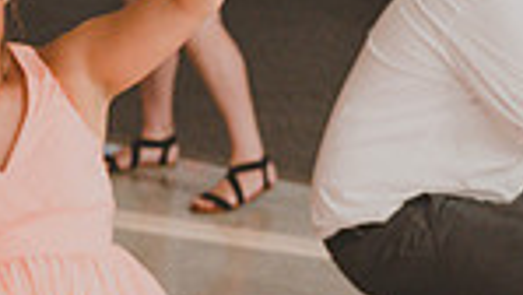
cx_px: 71
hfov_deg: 13.8
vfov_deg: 7.8
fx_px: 2151
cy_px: 30
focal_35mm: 155
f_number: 2.8
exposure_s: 1/100
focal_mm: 36
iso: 3200
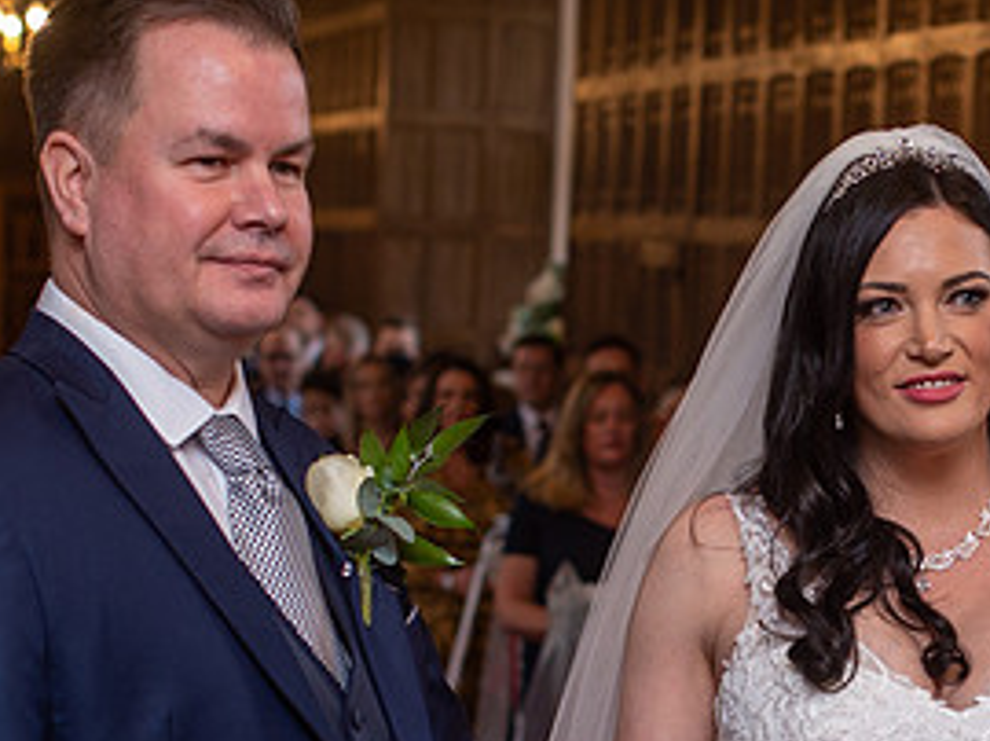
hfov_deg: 15.4
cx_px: 898
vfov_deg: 11.5
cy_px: 724
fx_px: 3629
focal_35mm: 127
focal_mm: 35
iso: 160
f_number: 2.8
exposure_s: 1/125
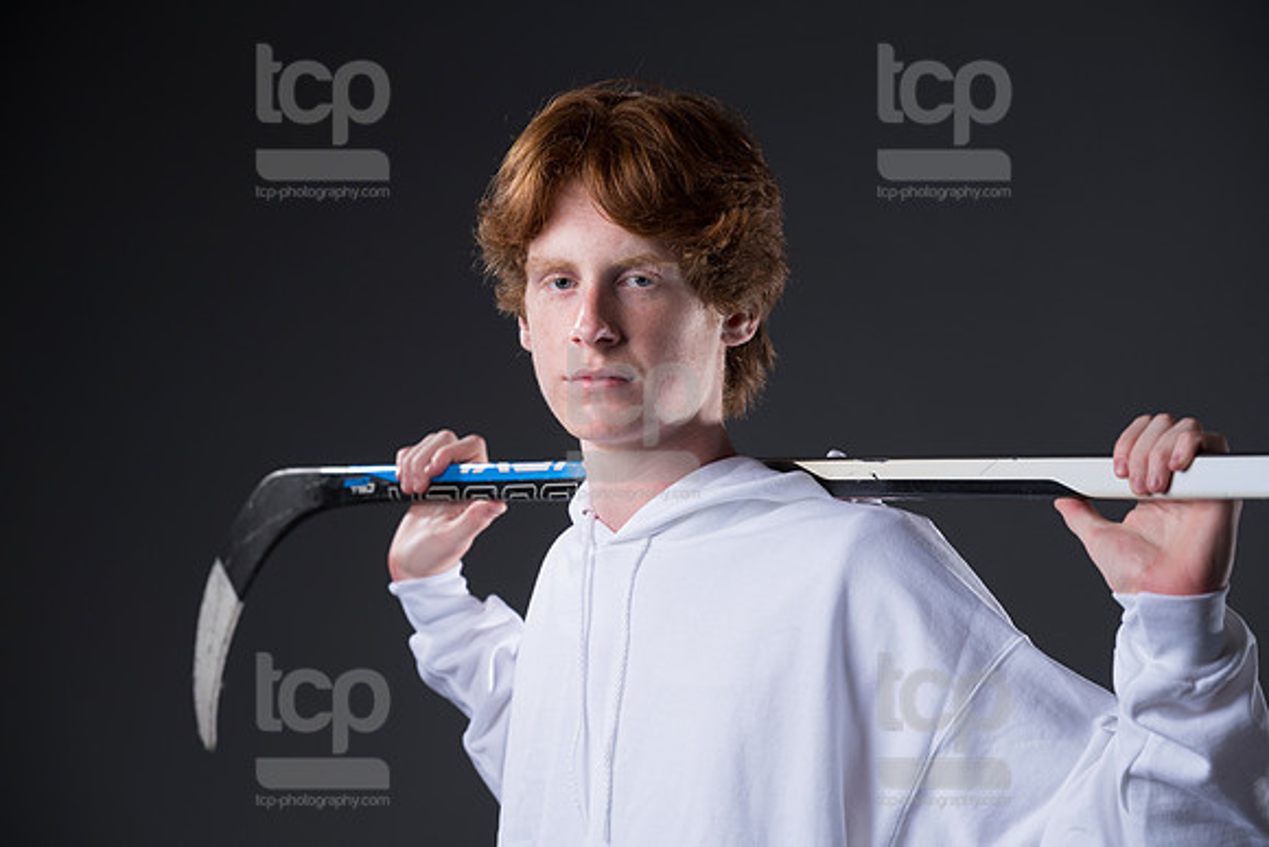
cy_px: 423
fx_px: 4592
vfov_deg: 10.5
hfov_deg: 15.7
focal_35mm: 130
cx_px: 636
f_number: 5.6
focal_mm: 130
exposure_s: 1/250
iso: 160
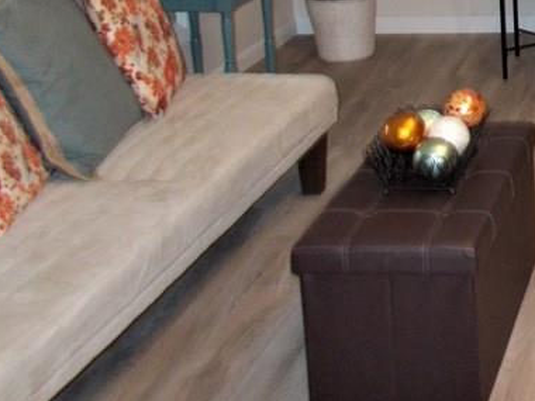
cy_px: -23
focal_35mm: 70
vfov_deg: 20.2
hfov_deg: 24.8
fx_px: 1082
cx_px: 659
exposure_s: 1/25
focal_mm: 4.6
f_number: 3.2
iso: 250
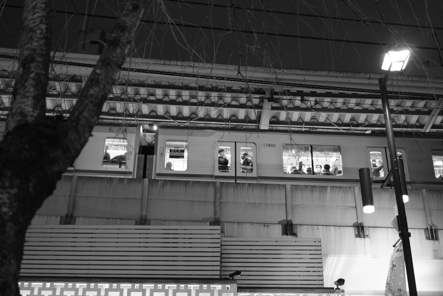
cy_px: 148
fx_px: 504
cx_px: 222
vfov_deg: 32.6
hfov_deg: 47.4
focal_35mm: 41
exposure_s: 1/17
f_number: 2.8
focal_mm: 27
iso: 800
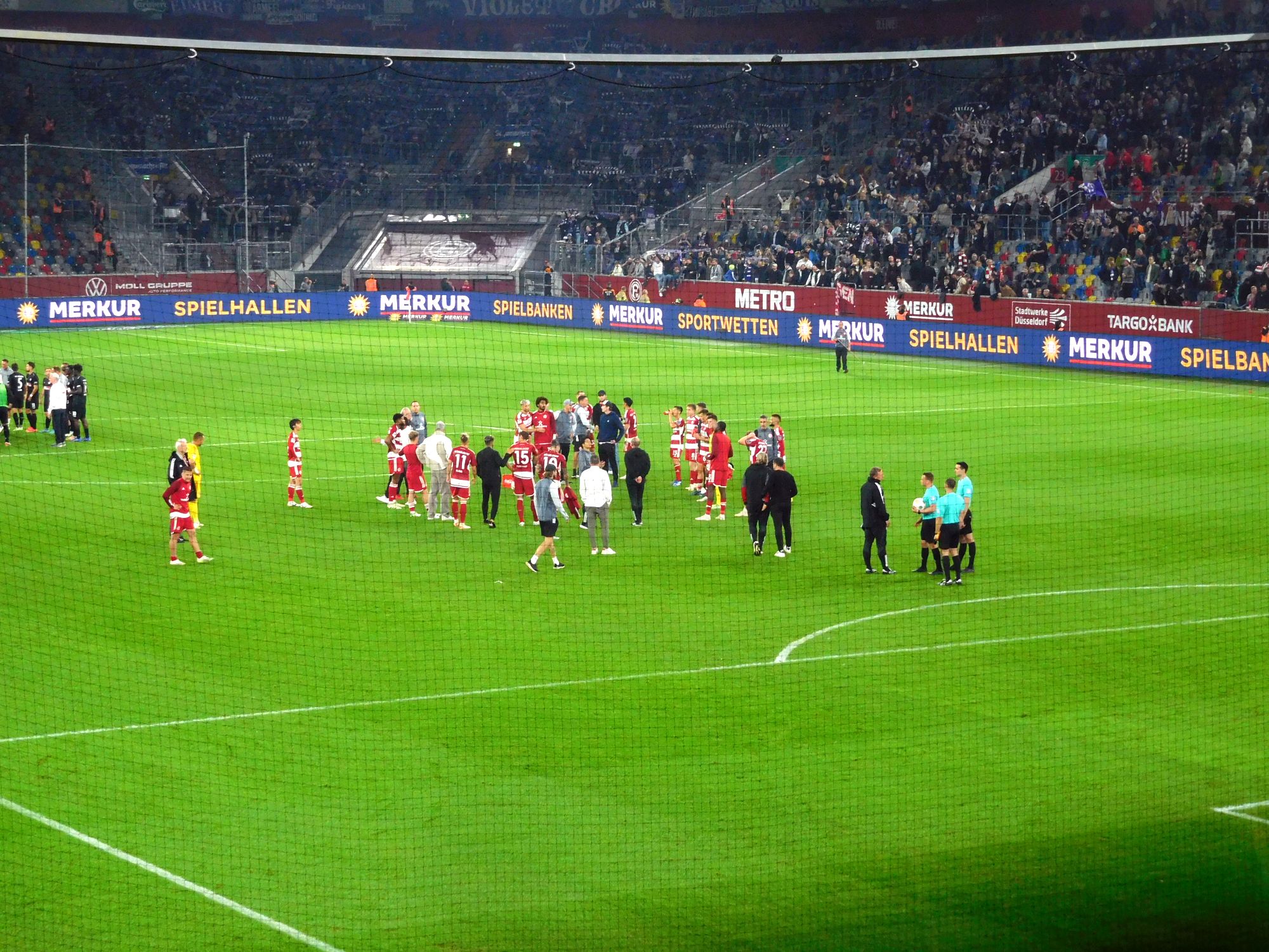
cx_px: 634
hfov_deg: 21.8
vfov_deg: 16.4
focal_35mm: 90
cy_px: 476
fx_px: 3299
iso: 400
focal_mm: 16.1
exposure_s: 1/100
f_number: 4.7
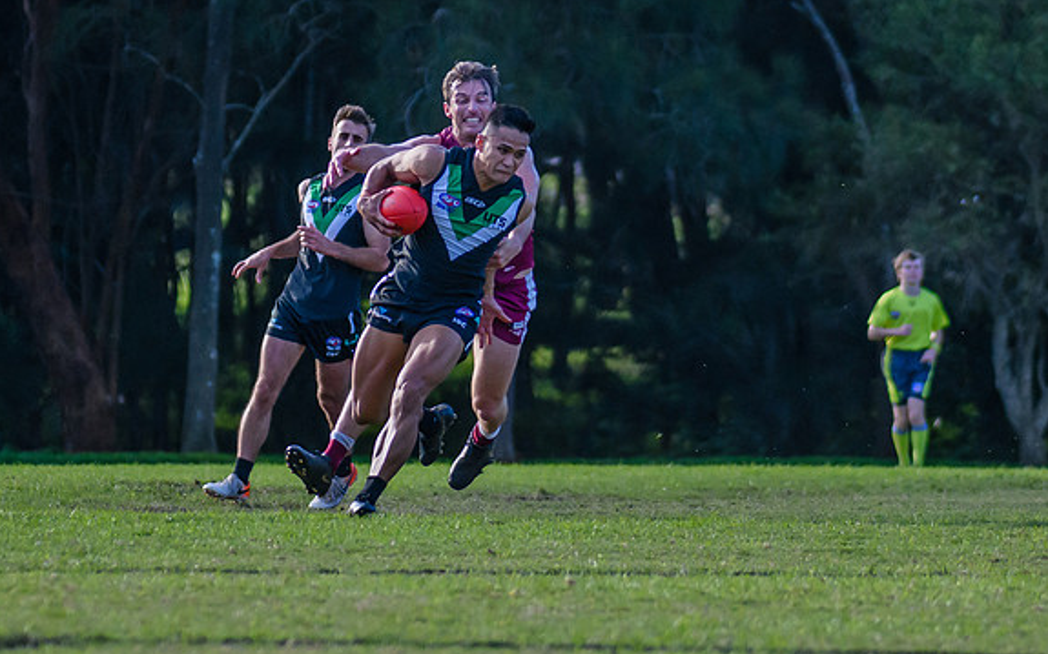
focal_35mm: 463
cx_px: 566
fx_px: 13220
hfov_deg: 4.5
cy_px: 308
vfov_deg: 2.8
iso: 1250
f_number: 4
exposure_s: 1/2500
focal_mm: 170
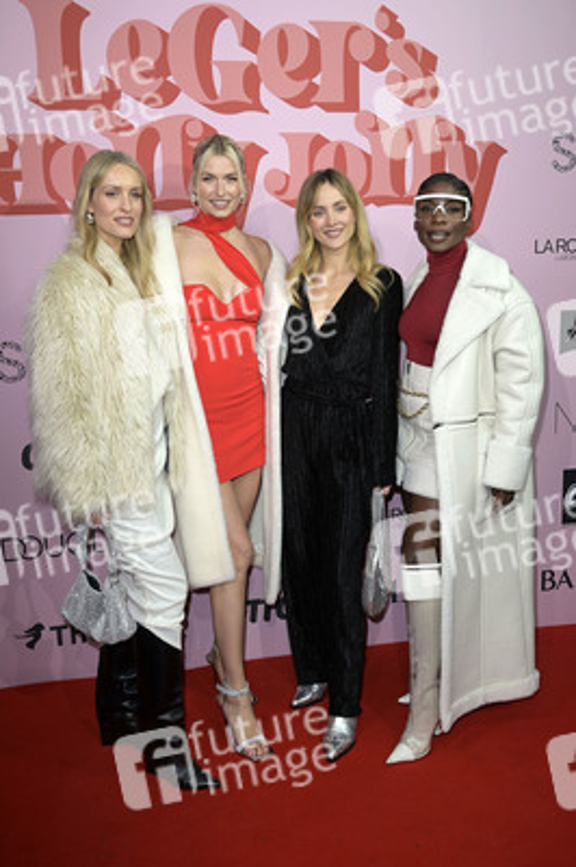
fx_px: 841
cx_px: 288
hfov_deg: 37.8
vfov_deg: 54.5
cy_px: 434
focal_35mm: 35
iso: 640
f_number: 5.6
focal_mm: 35
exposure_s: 1/250
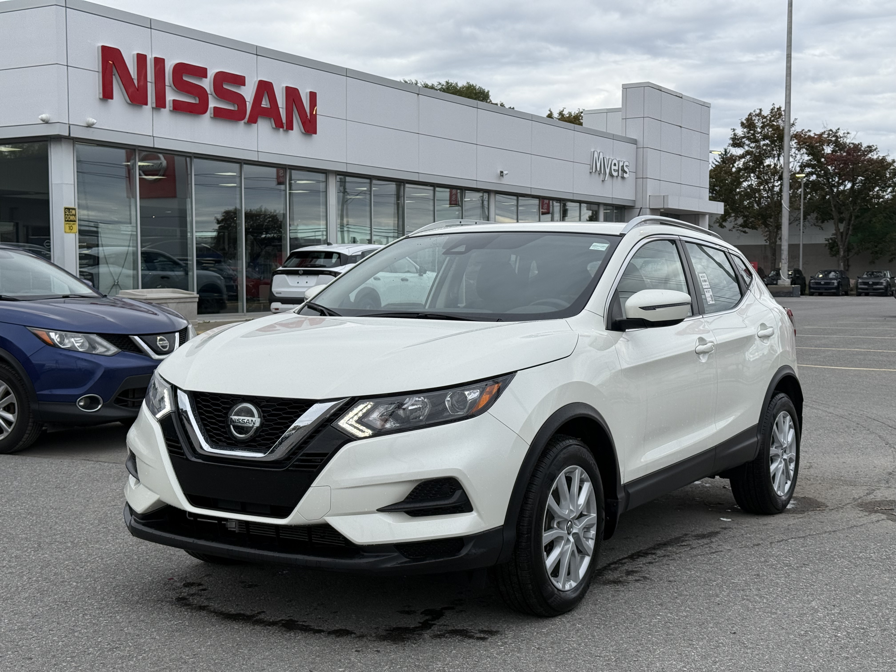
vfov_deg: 30.3
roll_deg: +0.3
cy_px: 336
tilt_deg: -3.4
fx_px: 1242
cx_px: 448
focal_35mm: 48
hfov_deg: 39.7
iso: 64
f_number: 1.78
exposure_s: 1/1931
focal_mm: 6.76
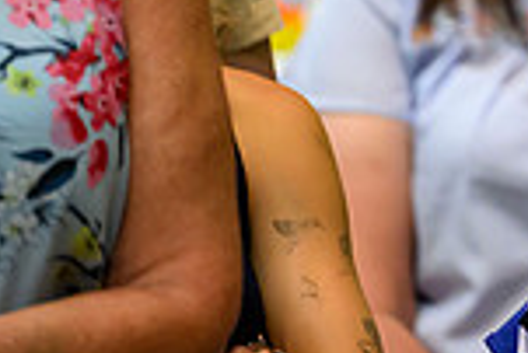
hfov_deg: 2.7
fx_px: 11304
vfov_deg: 1.8
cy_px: -271
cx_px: 976
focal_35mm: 770
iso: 4000
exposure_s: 1/400
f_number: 3.5
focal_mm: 200
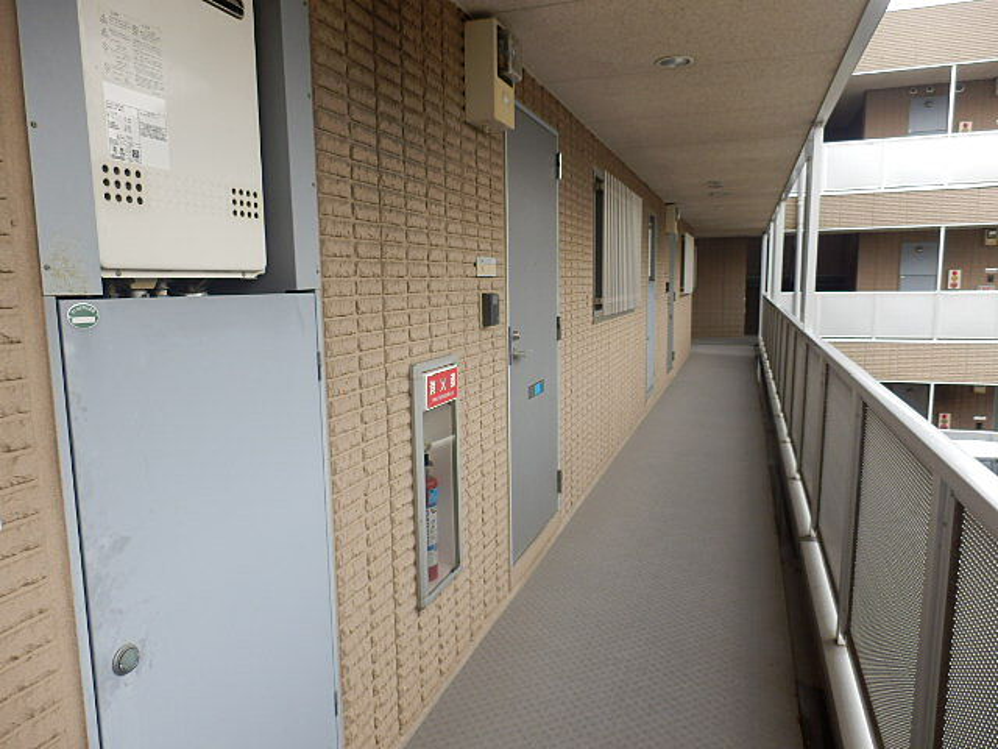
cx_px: 499
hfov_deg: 71.6
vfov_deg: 56.8
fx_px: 692
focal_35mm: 24
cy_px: 374
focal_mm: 4.2
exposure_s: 1/60
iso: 80
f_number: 3
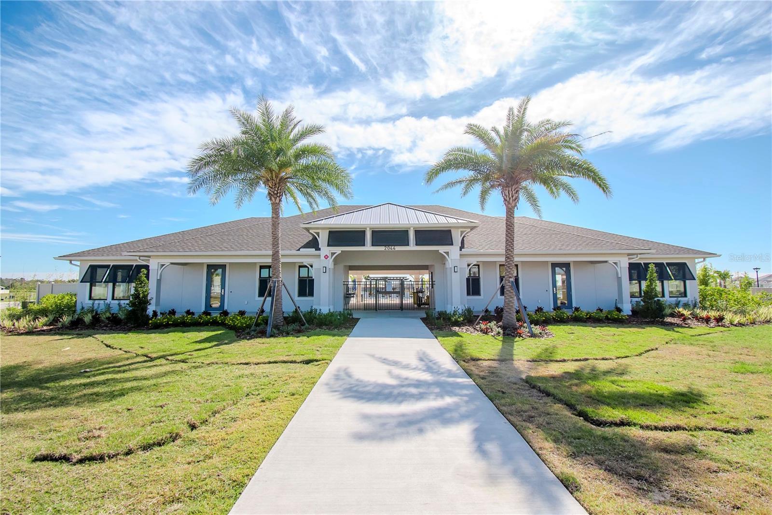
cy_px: 258
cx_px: 386
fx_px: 322
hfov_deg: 100.4
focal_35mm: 15
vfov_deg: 77.3
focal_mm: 10
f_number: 6.3
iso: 640
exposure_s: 1/1600
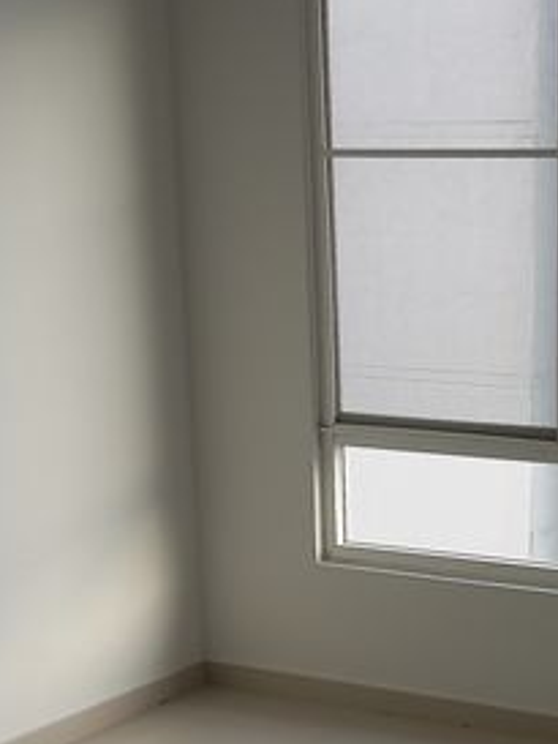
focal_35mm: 61
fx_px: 1310
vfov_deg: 30.9
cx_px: 566
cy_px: 590
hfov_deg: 23.0
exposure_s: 1/33.3
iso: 32
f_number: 2
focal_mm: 4.6
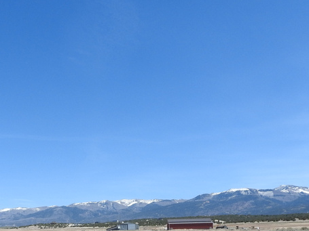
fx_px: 482
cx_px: 76
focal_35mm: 54
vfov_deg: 25.8
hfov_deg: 34.8
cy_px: 226
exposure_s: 1/1600
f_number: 3.3
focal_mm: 4.3
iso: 100
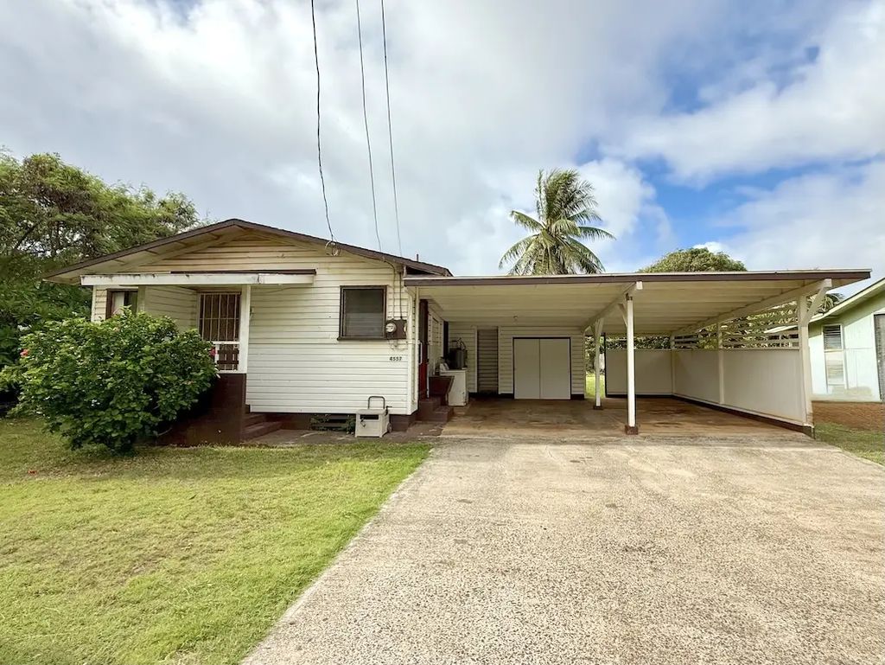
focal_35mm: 14
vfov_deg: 85.7
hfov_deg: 102.0
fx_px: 358
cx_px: 442
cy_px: 332
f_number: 2.2
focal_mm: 2.22
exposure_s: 1/1795
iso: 50
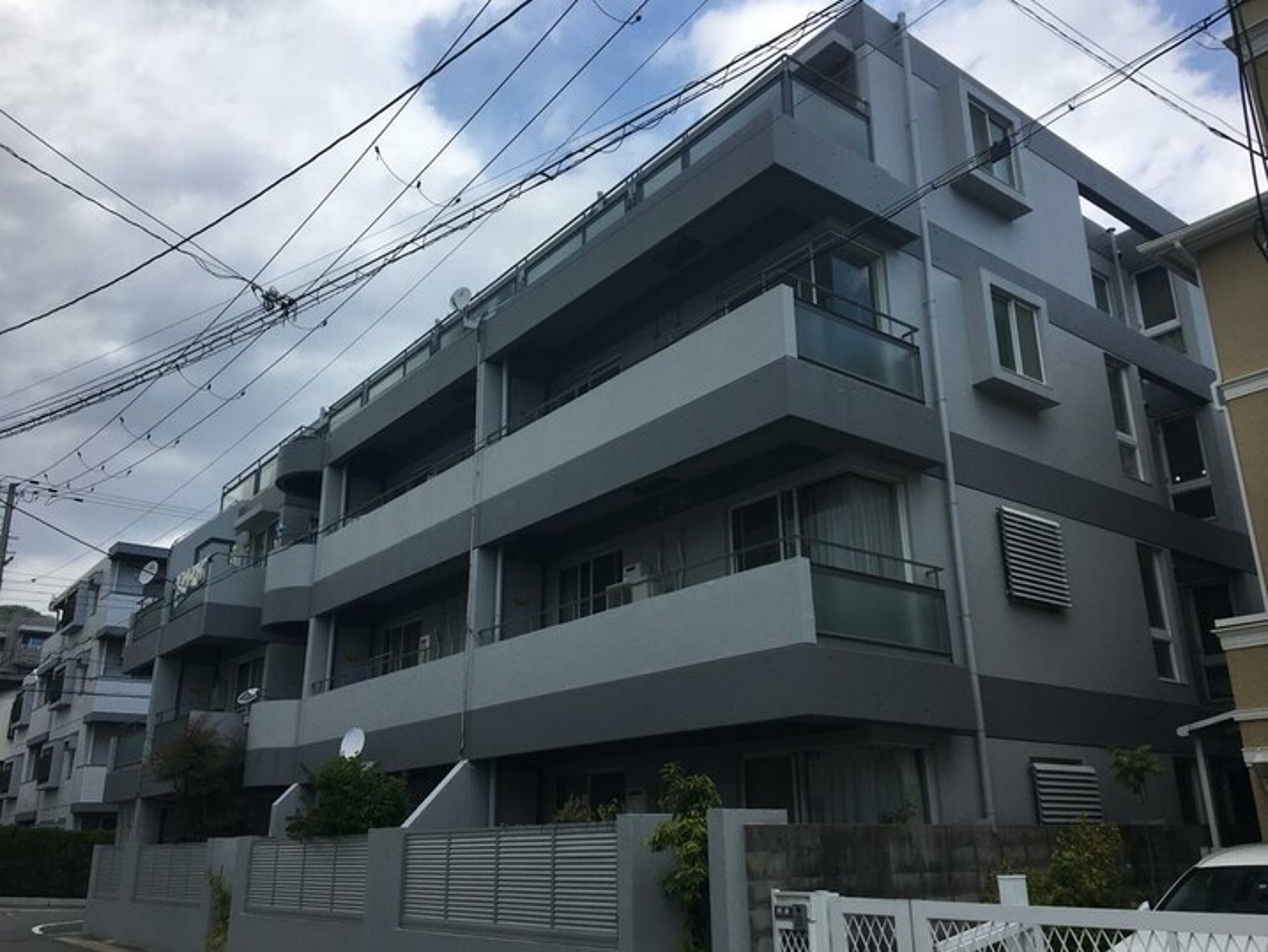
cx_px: 634
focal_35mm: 29
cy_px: 476
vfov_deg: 48.2
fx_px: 1062
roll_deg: +2.1
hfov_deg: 61.7
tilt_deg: +21.2
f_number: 2.2
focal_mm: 4.15
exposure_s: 1/1115
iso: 25
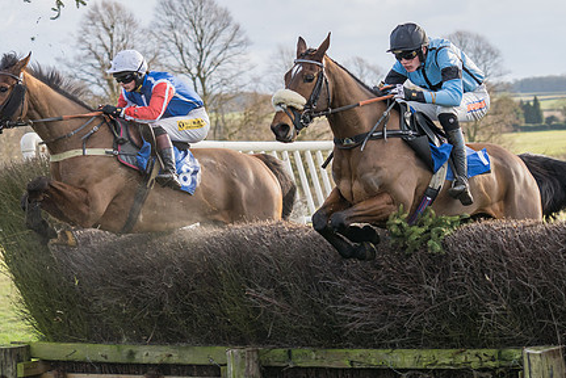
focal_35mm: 146
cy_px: 183
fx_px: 2297
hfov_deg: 14.0
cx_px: 357
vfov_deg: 9.4
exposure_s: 1/1250
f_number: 4
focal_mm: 70
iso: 400
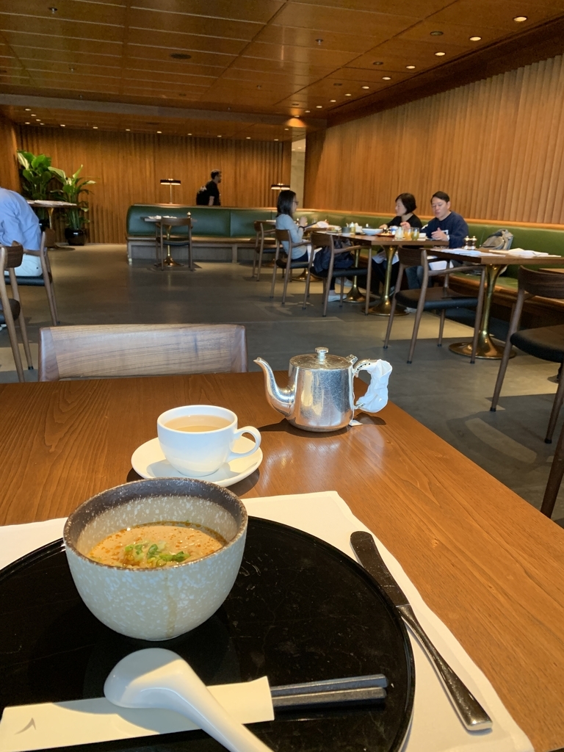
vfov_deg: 67.3
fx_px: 565
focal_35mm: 26
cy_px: 376
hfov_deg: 53.1
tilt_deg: -16.0
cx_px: 282
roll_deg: -2.1
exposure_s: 1/50
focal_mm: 4.25
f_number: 1.8
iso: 250
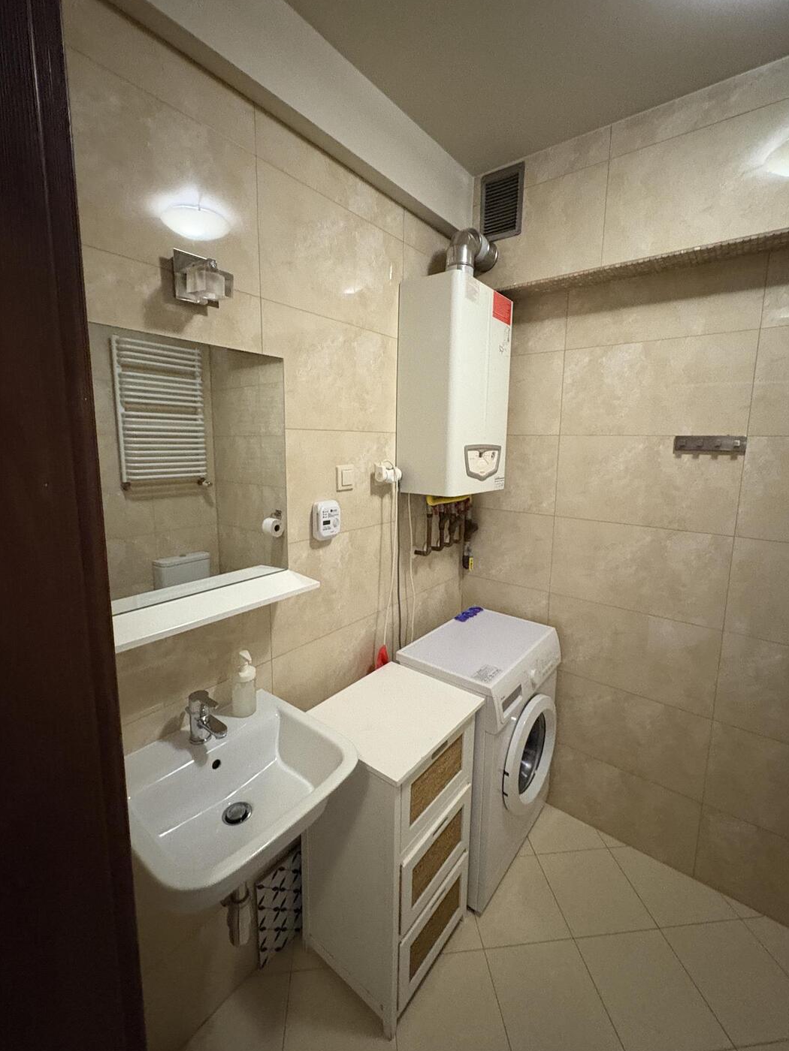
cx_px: 398
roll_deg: +0.7
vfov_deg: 98.1
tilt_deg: -5.2
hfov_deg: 81.7
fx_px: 456
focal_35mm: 15
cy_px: 507
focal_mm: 2.22
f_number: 2.2
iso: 640
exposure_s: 1/33
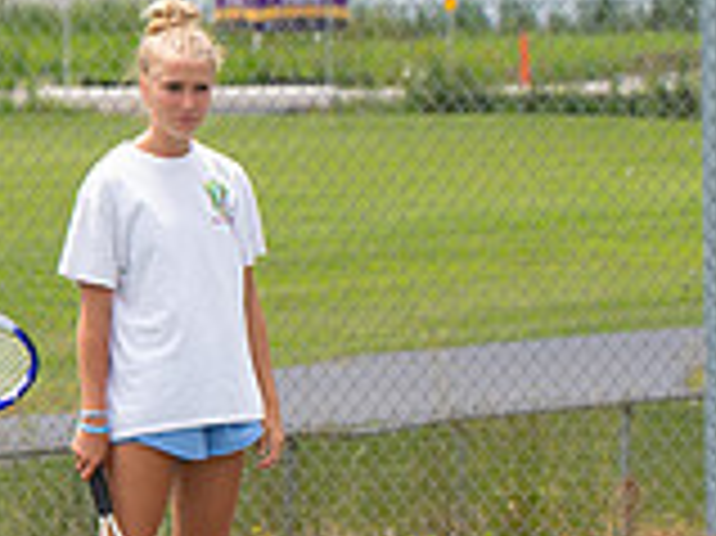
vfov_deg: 2.8
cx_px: -585
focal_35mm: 526
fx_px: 10872
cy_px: 419
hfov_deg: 3.7
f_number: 5.6
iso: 400
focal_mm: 100
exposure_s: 1/1250
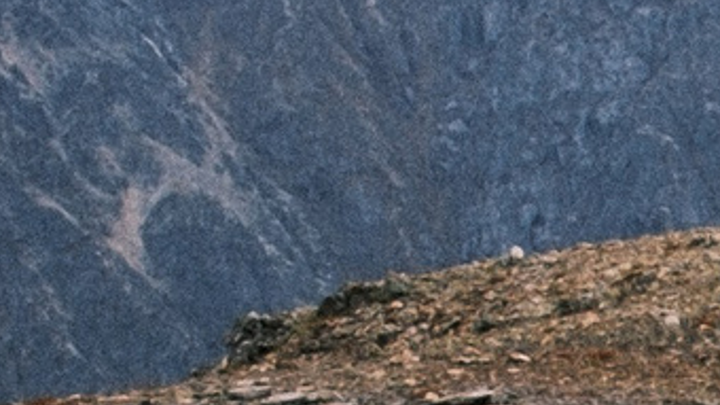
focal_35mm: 224
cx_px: 2139
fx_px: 4275
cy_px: 1528
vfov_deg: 4.9
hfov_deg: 8.2
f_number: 9
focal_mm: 18
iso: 160
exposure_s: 1/160
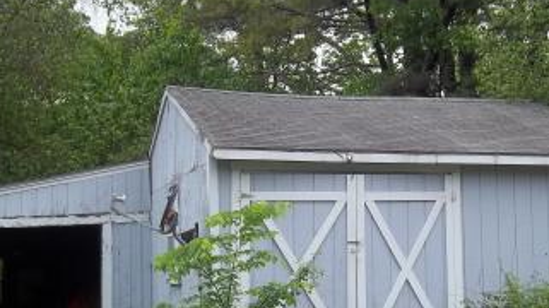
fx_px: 1004
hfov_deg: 30.3
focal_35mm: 69
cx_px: 373
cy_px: 135
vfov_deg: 17.4
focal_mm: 6.17
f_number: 3.86
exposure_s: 1/125
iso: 64
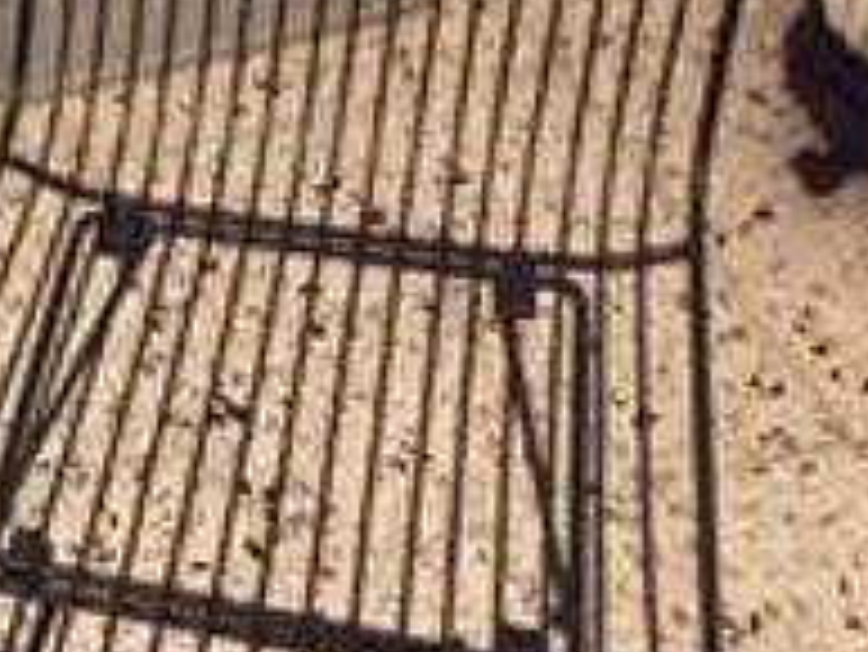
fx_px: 1807
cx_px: -193
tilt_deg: -44.4
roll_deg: +5.6
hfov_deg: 24.3
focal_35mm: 72
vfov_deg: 20.4
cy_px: 211
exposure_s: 1/17
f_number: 2.2
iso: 400
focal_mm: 4.15
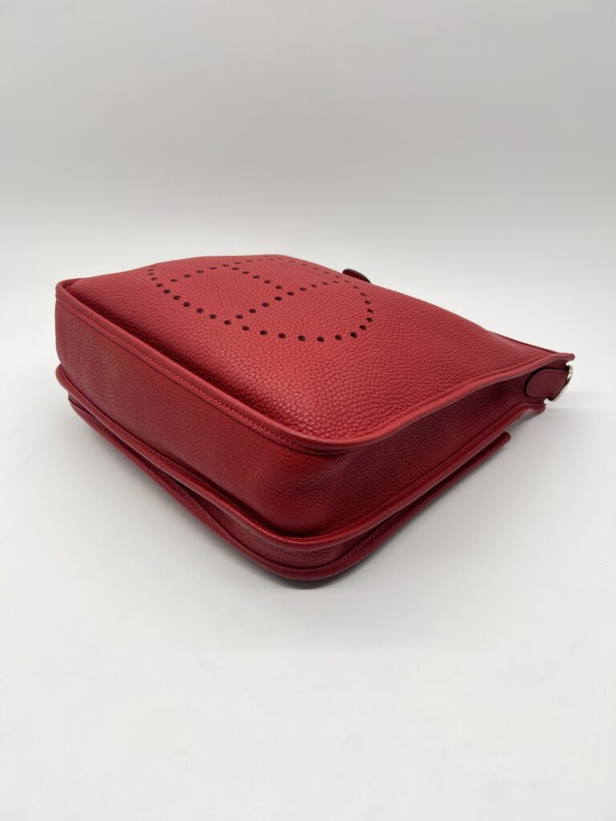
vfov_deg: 67.3
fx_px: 617
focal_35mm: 26
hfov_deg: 53.1
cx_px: 308
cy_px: 410
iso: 32
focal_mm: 5.7
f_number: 1.5
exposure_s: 1/144
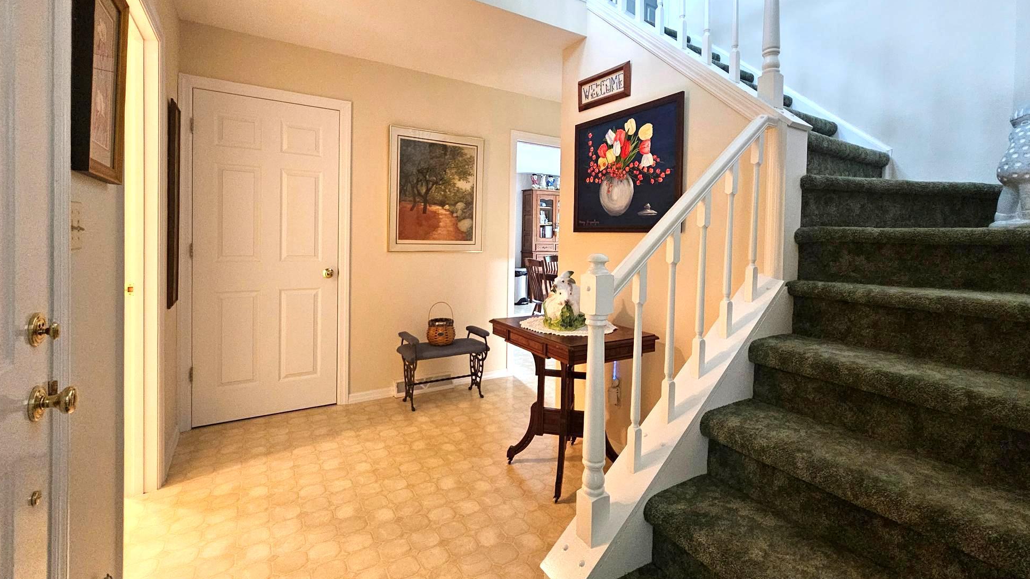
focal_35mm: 15
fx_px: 410
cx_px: 540
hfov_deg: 102.9
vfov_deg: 70.1
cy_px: 245
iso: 640
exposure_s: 1/30
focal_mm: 2.2
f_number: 2.2
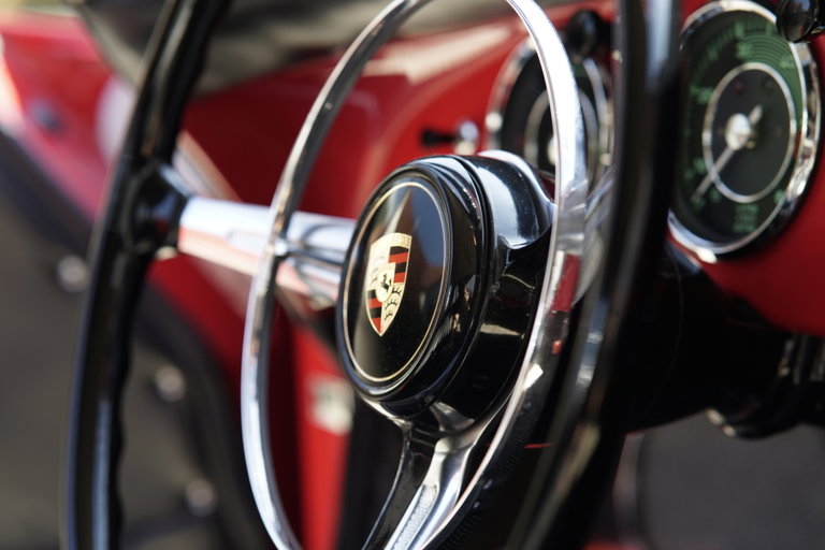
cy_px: 275
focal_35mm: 85
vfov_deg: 16.1
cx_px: 412
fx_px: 1948
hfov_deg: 23.9
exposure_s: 1/80
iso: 400
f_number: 4
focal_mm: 85
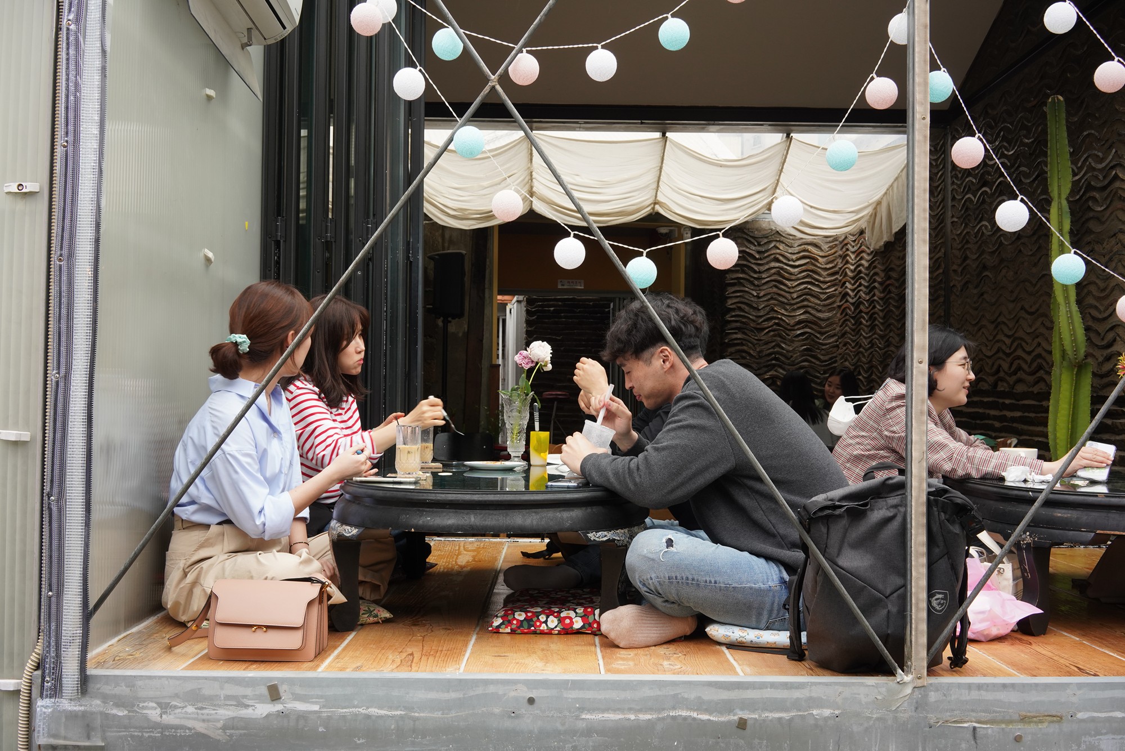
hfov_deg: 54.4
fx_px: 1094
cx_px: 562
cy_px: 376
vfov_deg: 37.9
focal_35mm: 35
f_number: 10
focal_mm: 35
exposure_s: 1/100
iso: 640
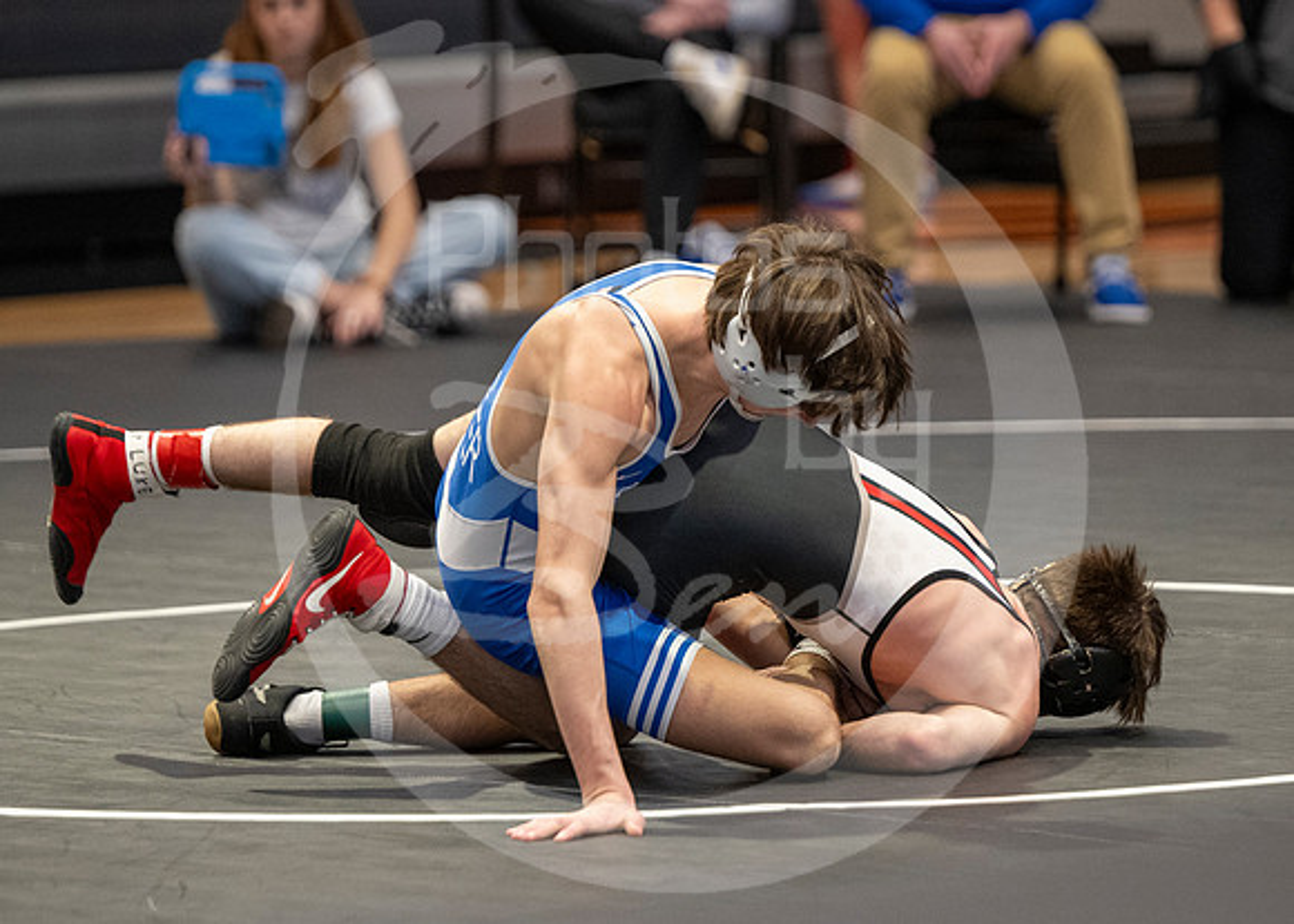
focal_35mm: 271
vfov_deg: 5.3
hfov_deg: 7.4
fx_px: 9961
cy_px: 582
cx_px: 732
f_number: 2.8
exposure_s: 1/1000
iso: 3200
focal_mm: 155
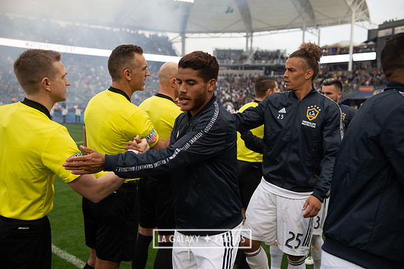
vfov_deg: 33.4
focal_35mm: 40
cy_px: 134
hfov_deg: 48.4
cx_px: 202
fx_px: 449
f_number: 3.5
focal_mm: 40
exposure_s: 1/640
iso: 500
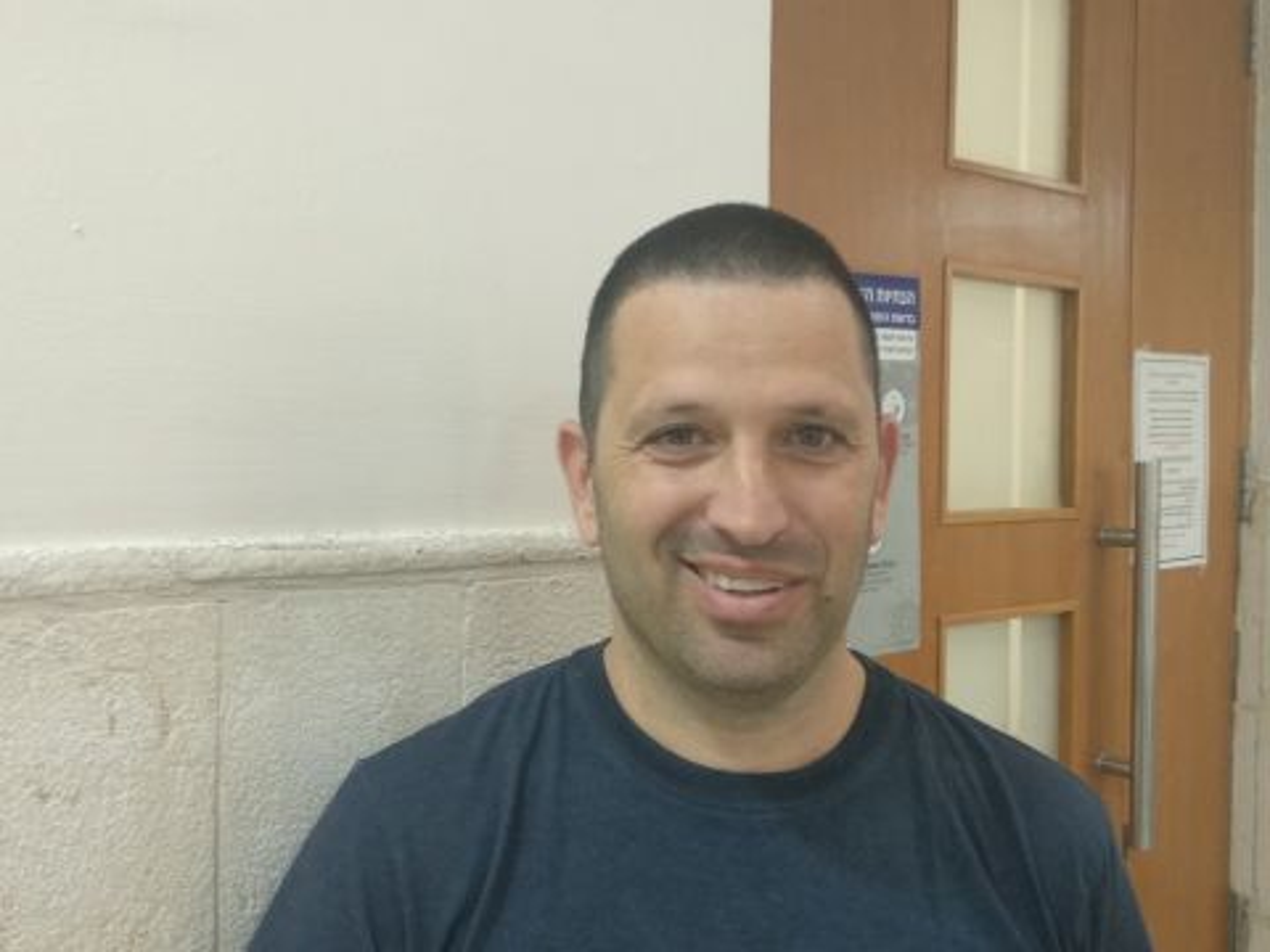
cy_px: 476
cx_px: 635
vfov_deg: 53.1
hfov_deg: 67.3
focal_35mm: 26
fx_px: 954
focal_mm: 3.81
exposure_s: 1/33
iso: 400
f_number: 2.2
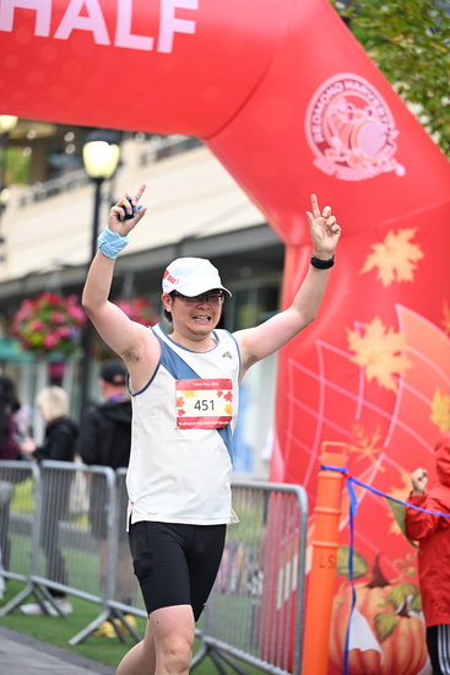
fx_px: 2248
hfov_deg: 11.4
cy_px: 338
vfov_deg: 17.1
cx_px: 225
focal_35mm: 120
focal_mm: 120
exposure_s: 1/1600
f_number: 2.8
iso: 1000
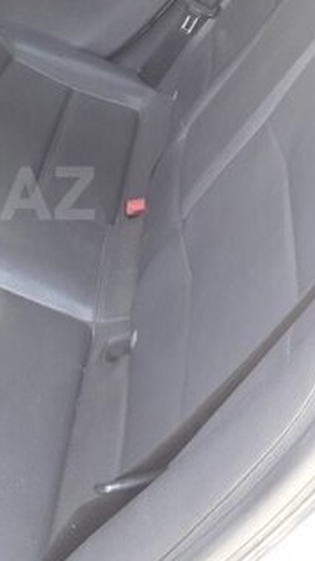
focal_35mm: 64
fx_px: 951
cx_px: -87
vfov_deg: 32.6
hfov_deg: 17.7
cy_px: 193
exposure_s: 1/33
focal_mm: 3.7
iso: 125
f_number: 1.9
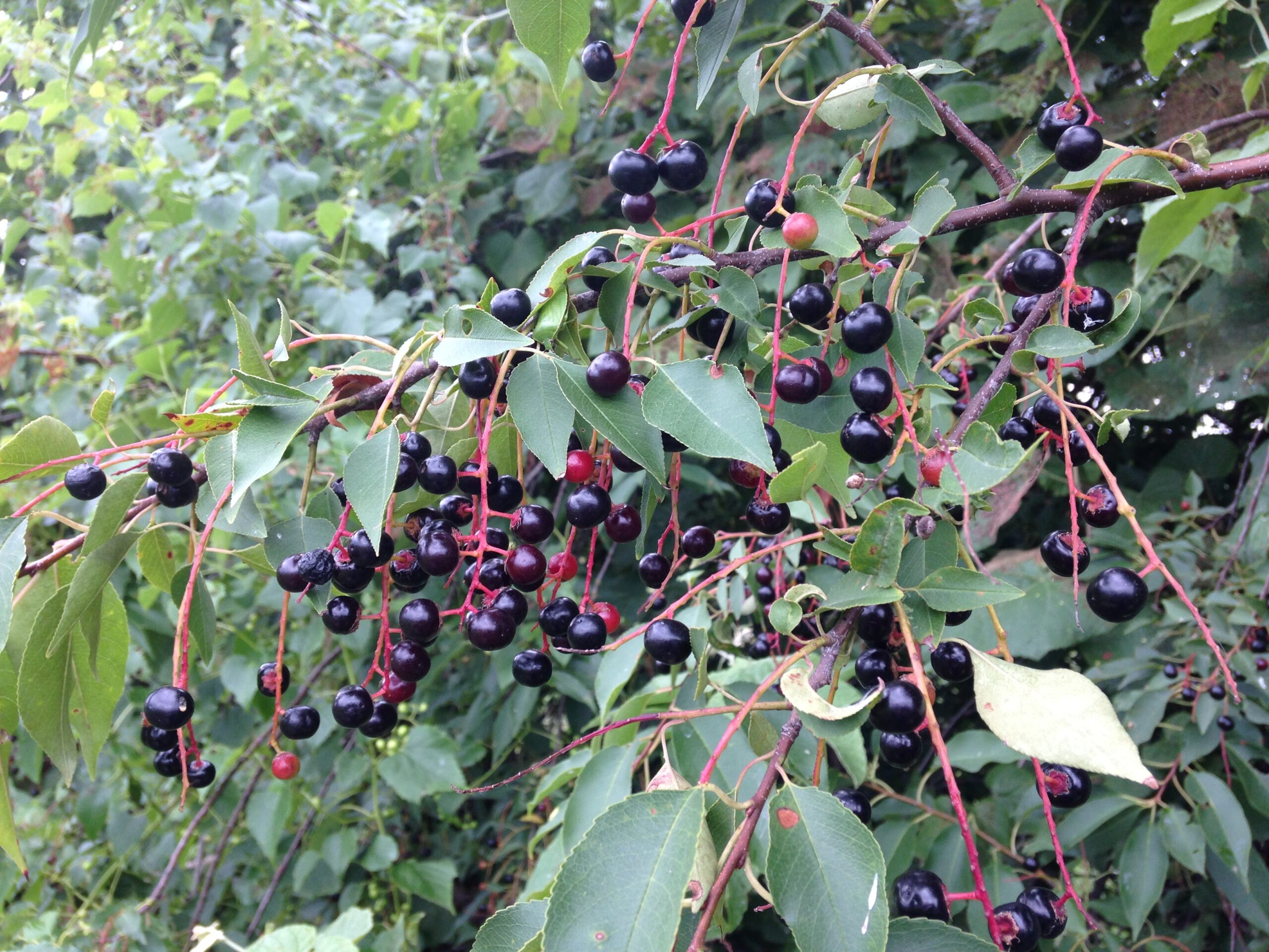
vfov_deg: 42.9
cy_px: 476
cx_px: 634
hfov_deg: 55.4
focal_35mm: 33
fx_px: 1210
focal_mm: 4.12
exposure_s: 1/120
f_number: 2.4
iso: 64
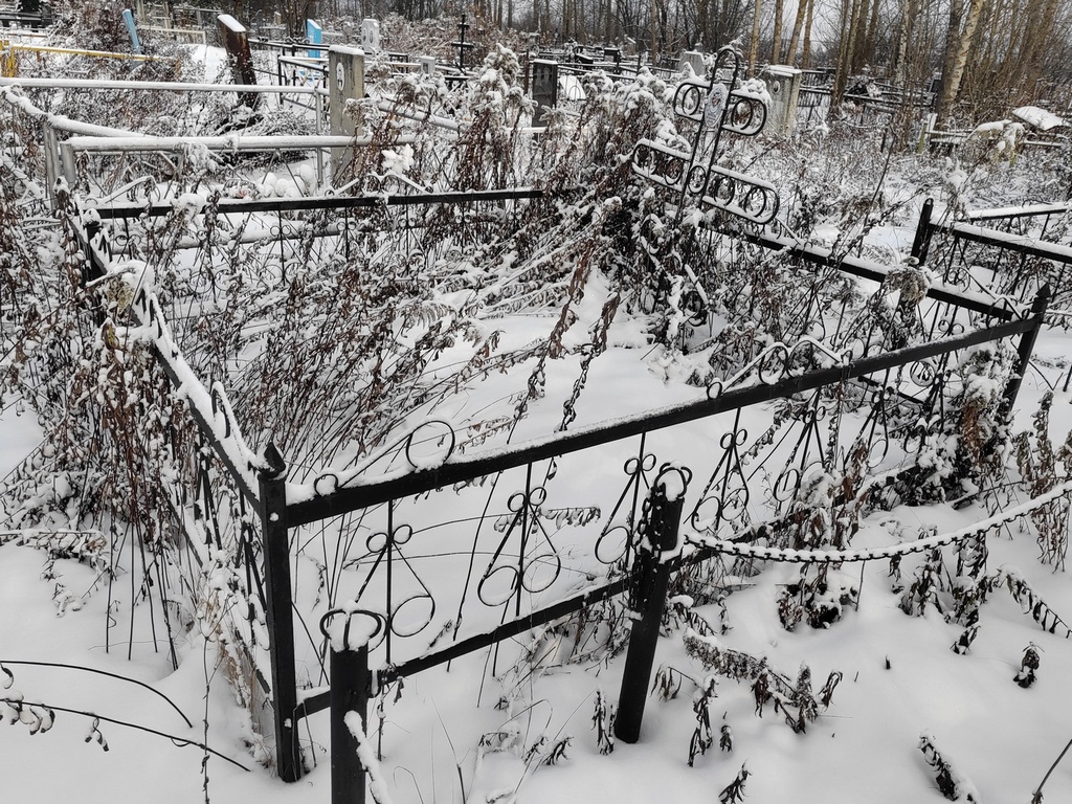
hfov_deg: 65.3
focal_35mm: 27
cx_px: 536
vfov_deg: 51.4
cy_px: 402
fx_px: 836
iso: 100
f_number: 1.9
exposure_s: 1/720
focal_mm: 5.52
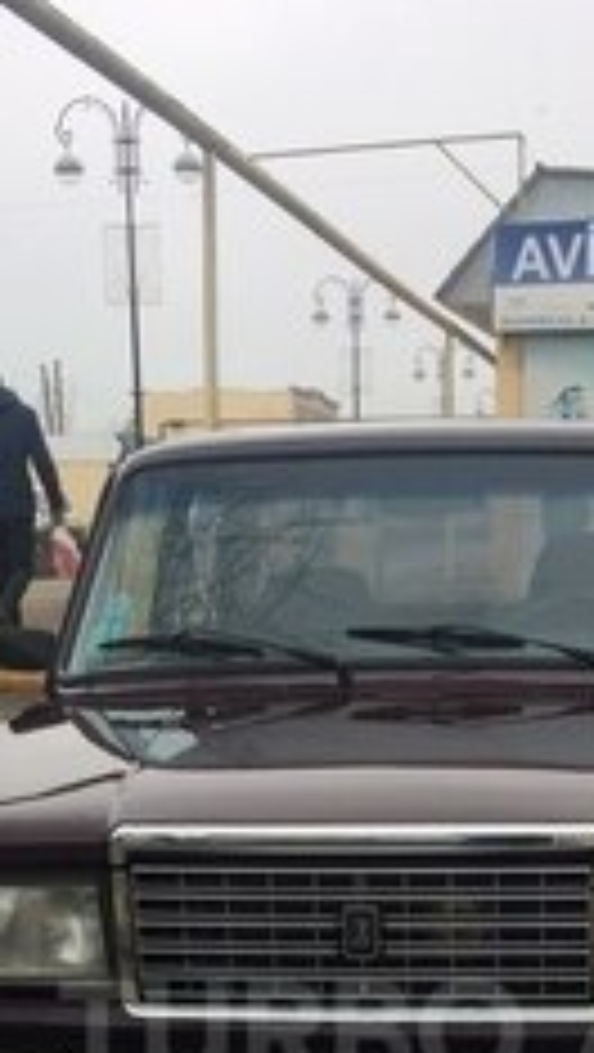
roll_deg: +1.0
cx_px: 405
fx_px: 1872
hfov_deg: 18.0
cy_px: 1030
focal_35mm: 67
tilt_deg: -16.4
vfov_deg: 29.5
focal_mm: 4.15
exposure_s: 1/483
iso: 32
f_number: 2.2
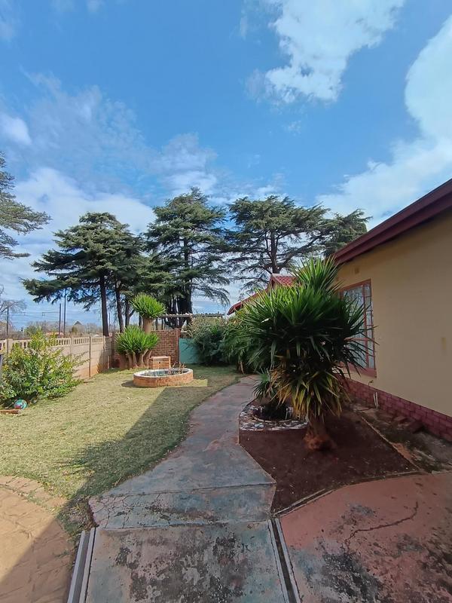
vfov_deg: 91.0
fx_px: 296
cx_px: 226
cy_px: 302
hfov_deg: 74.7
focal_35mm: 17
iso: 104
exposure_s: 1/665
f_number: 2.2
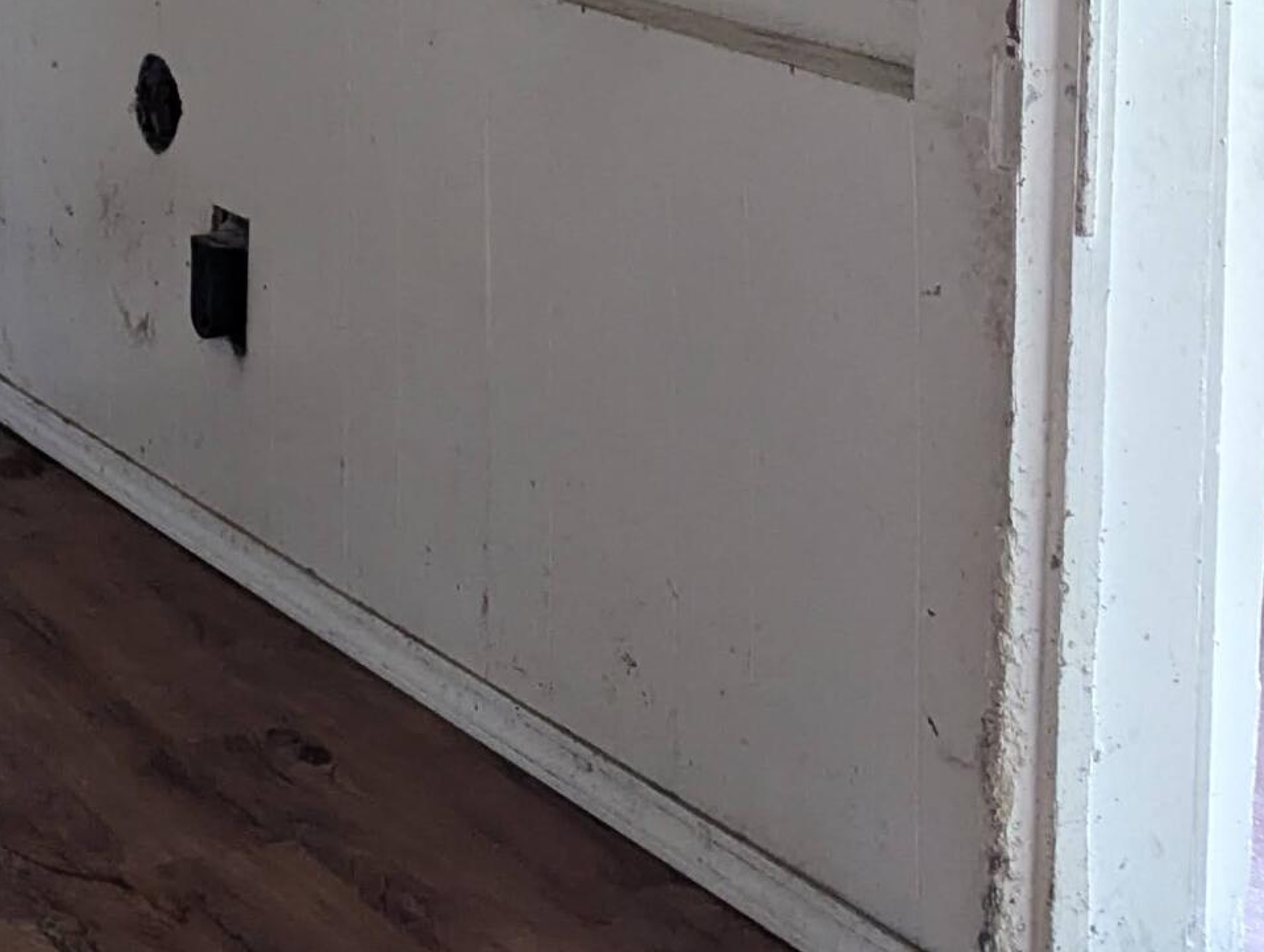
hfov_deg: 22.8
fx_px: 2743
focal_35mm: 75
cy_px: -371
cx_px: -436
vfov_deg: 18.0
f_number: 1.85
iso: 1539
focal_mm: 6.81
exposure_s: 1/30
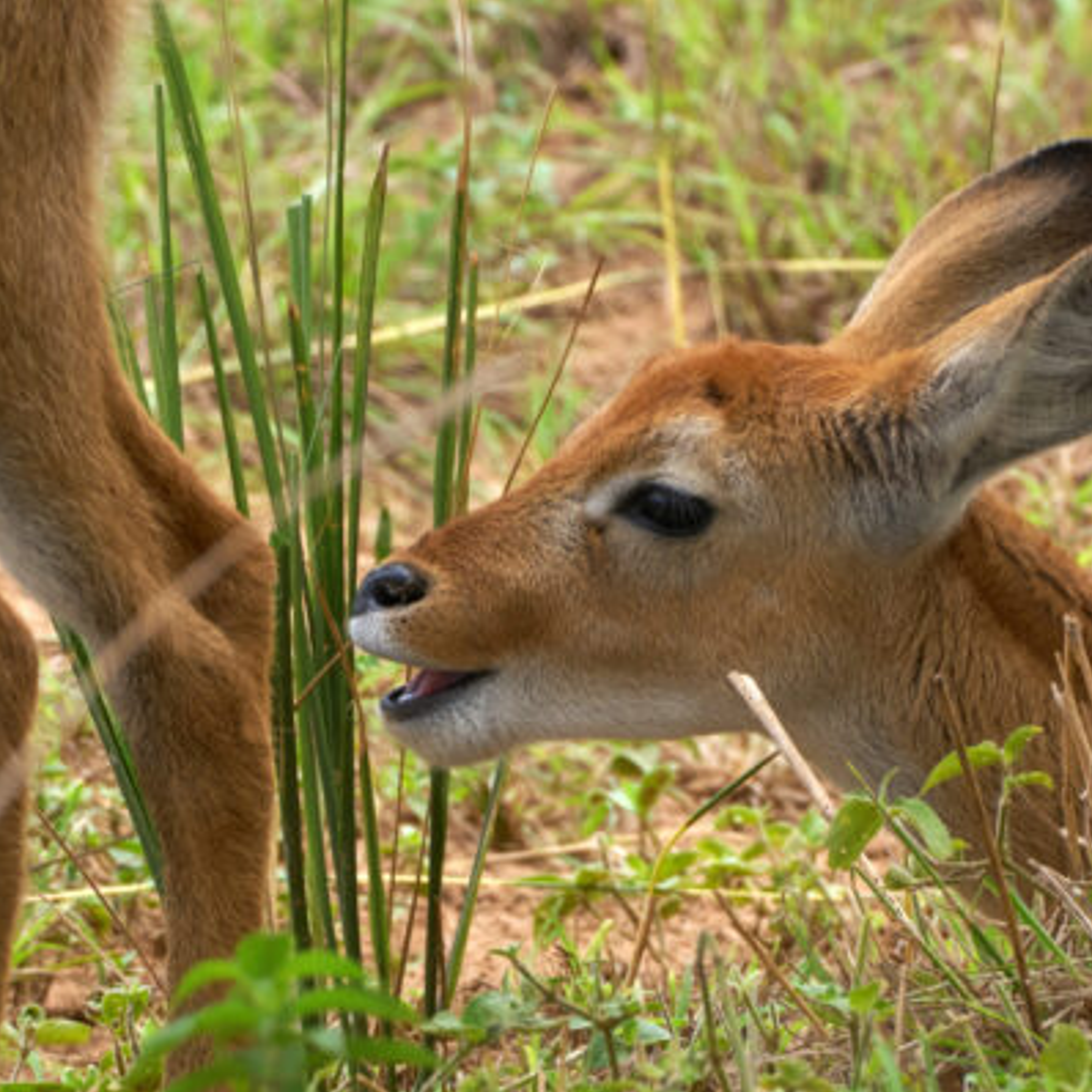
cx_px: 664
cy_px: 546
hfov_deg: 1.7
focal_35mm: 1025
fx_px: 36583
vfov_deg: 1.7
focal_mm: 800
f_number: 29
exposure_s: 1/200
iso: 1600
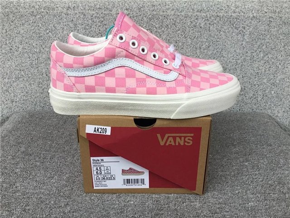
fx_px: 260
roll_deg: -1.2
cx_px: 145
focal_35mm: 31
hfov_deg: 58.4
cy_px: 109
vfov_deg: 45.4
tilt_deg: -20.6
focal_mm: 3.3
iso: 25
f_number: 2.4
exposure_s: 1/209
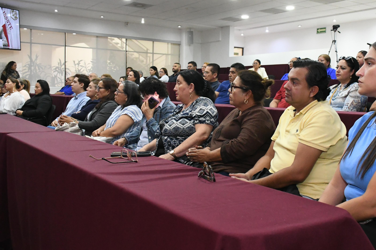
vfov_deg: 31.2
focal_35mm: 43
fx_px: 449
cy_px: 112
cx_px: 219
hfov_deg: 45.3
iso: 6400
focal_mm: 22
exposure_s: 1/100
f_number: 5.6
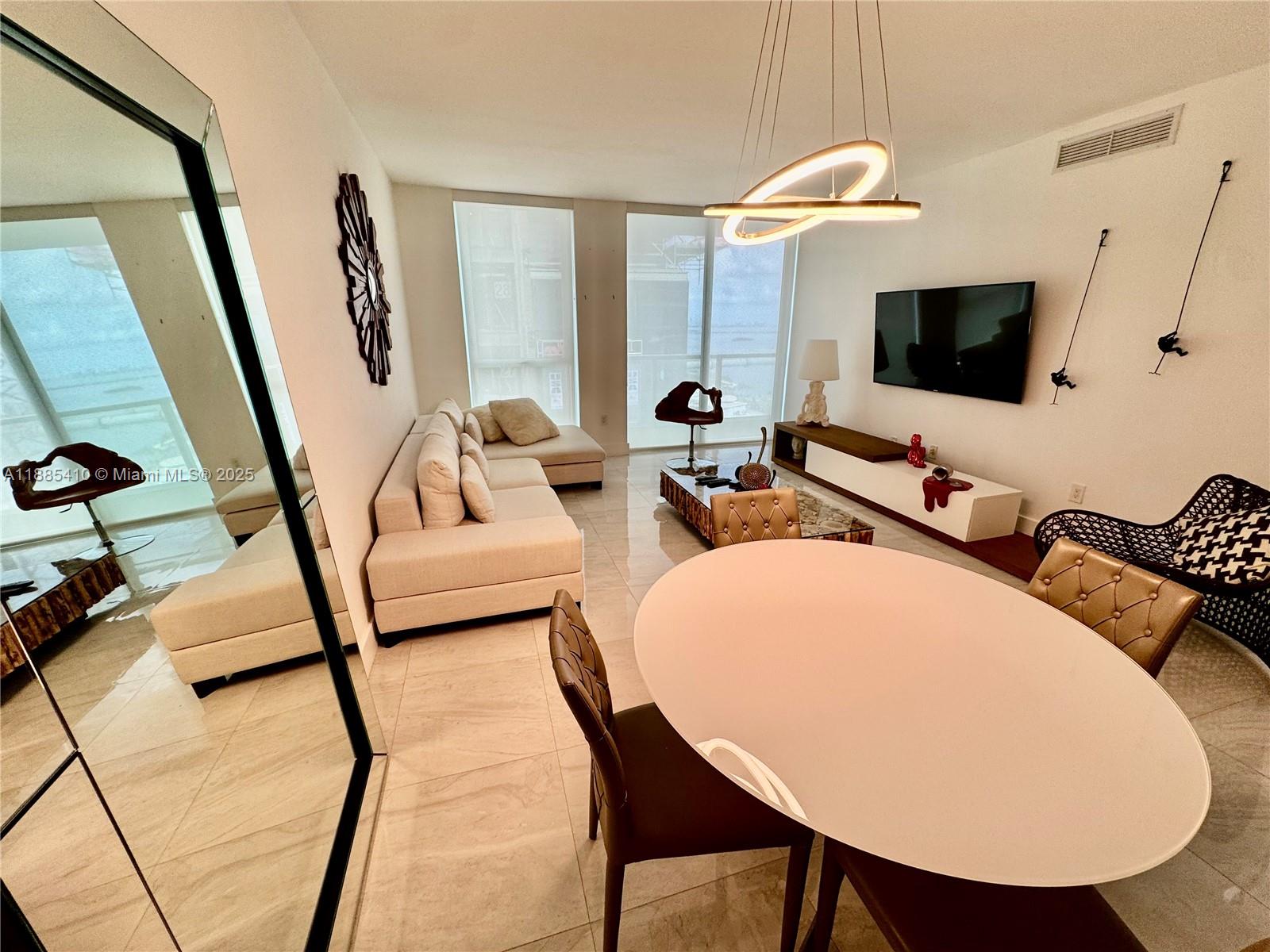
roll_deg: +0.8
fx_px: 514
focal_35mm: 14
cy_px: 476
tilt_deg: -15.8
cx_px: 635
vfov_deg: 85.7
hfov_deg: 102.1
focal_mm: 2.22
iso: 64
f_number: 2.2
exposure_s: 1/120
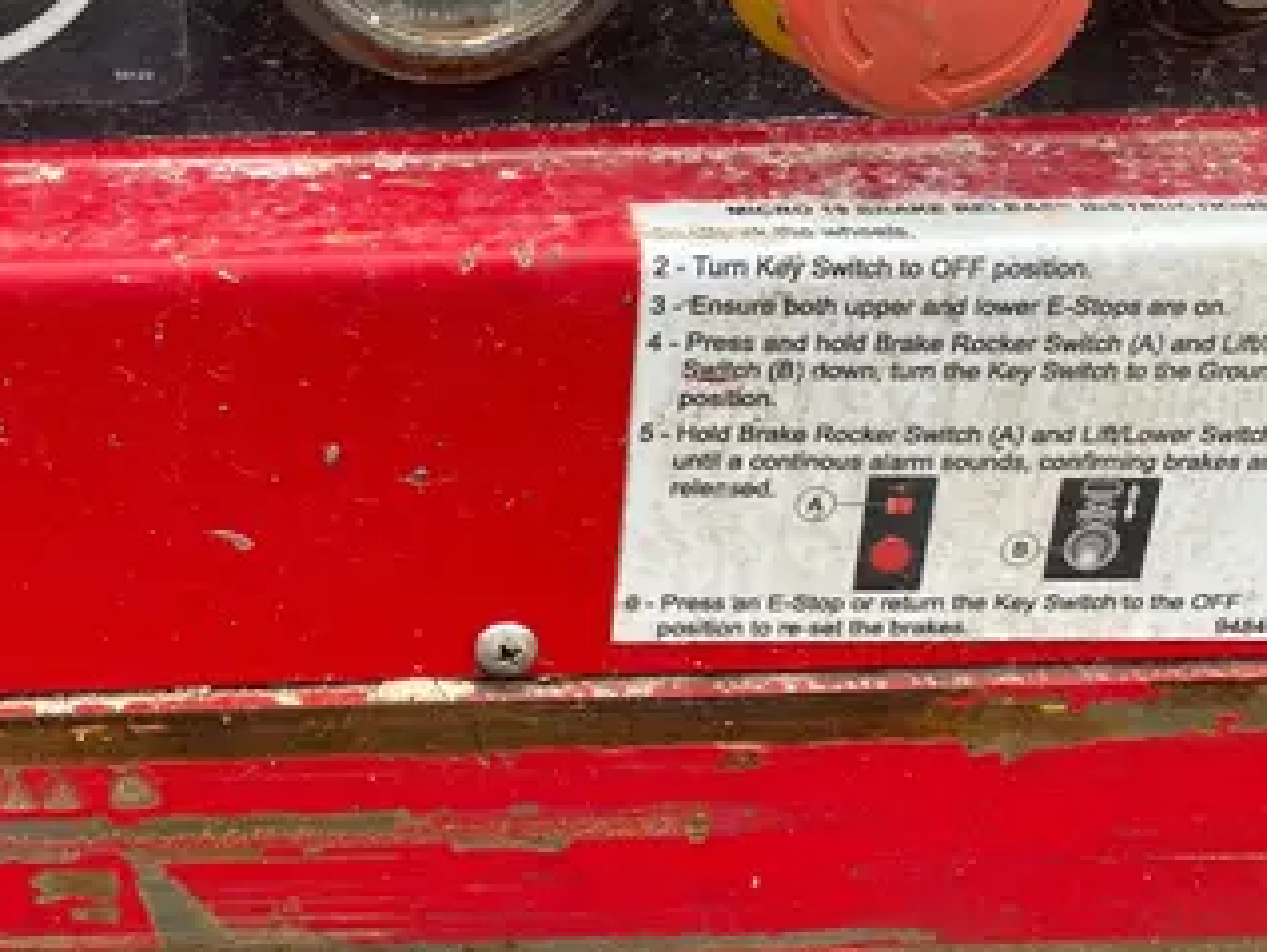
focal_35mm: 45
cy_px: 189
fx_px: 1648
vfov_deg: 31.4
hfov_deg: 41.0
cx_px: 343
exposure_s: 1/122
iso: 40
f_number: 1.8
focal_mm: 4.25
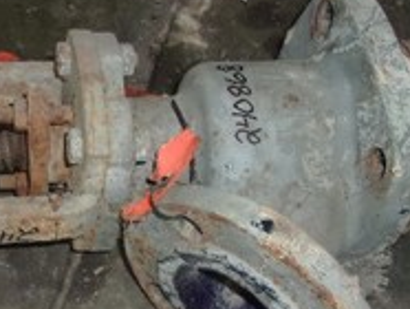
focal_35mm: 58
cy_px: 227
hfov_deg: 32.7
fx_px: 688
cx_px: 115
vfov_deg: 25.0
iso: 200
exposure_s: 1/34
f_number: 3
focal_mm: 4.9
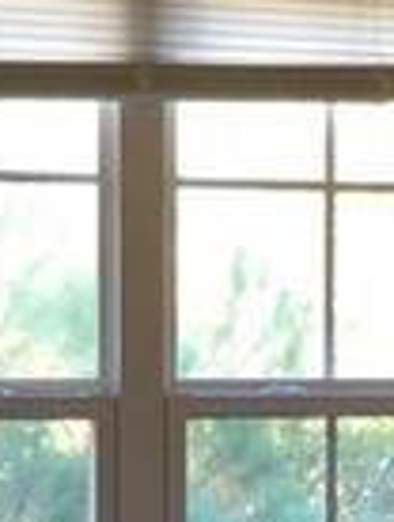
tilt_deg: -5.2
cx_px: 822
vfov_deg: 12.2
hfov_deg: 8.7
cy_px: 458
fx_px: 2436
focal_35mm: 161
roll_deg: -1.6
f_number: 2.2
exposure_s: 1/30
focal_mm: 4.15
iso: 50
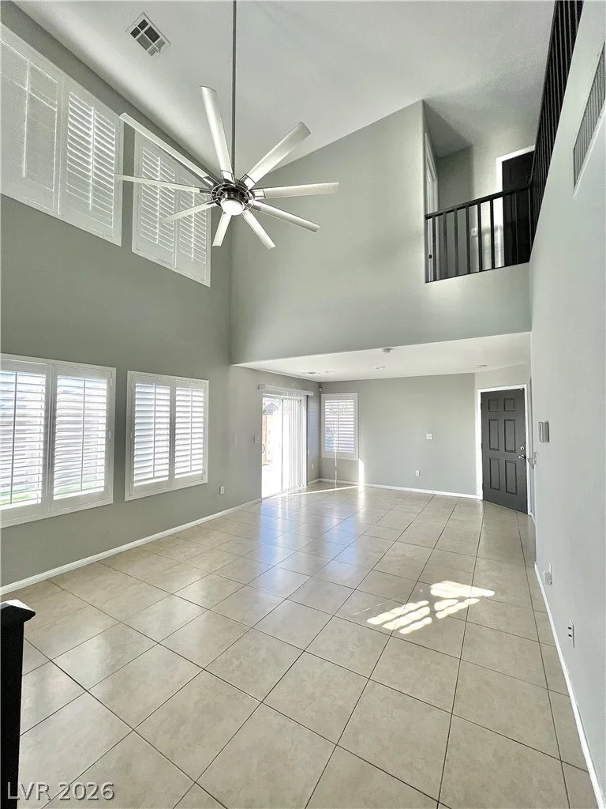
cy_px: 404
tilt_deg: +4.7
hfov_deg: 89.9
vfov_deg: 106.2
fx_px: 303
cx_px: 303
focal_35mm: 13
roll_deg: -0.6
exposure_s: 1/181
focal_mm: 1.57
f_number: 1.8
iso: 32
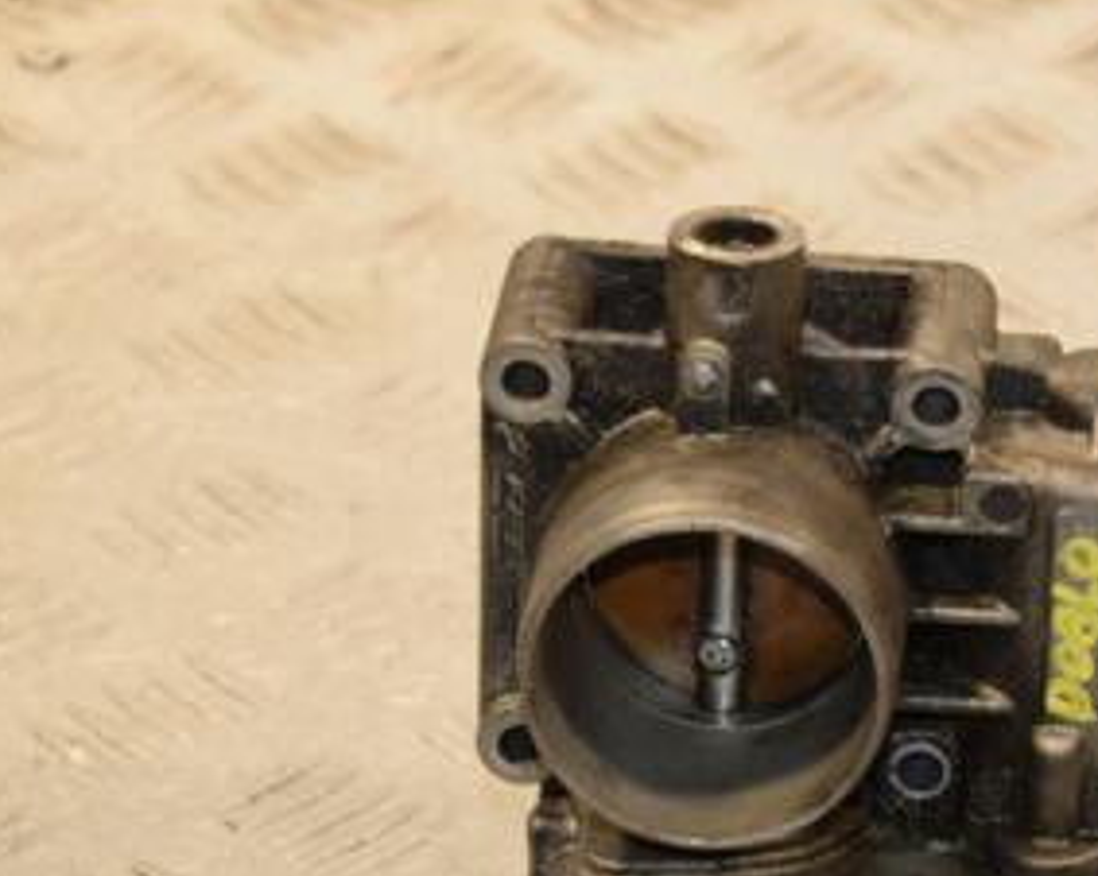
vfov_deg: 6.9
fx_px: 7274
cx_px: 830
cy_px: 671
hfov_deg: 8.6
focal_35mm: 224
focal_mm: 75
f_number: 6.3
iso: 800
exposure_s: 1/200
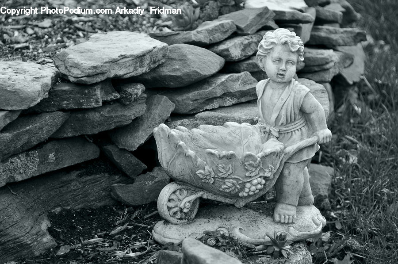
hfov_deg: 9.2
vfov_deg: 6.1
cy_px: 132
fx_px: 2483
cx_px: 199
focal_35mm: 225
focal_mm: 150
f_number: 6.3
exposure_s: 1/100
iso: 250
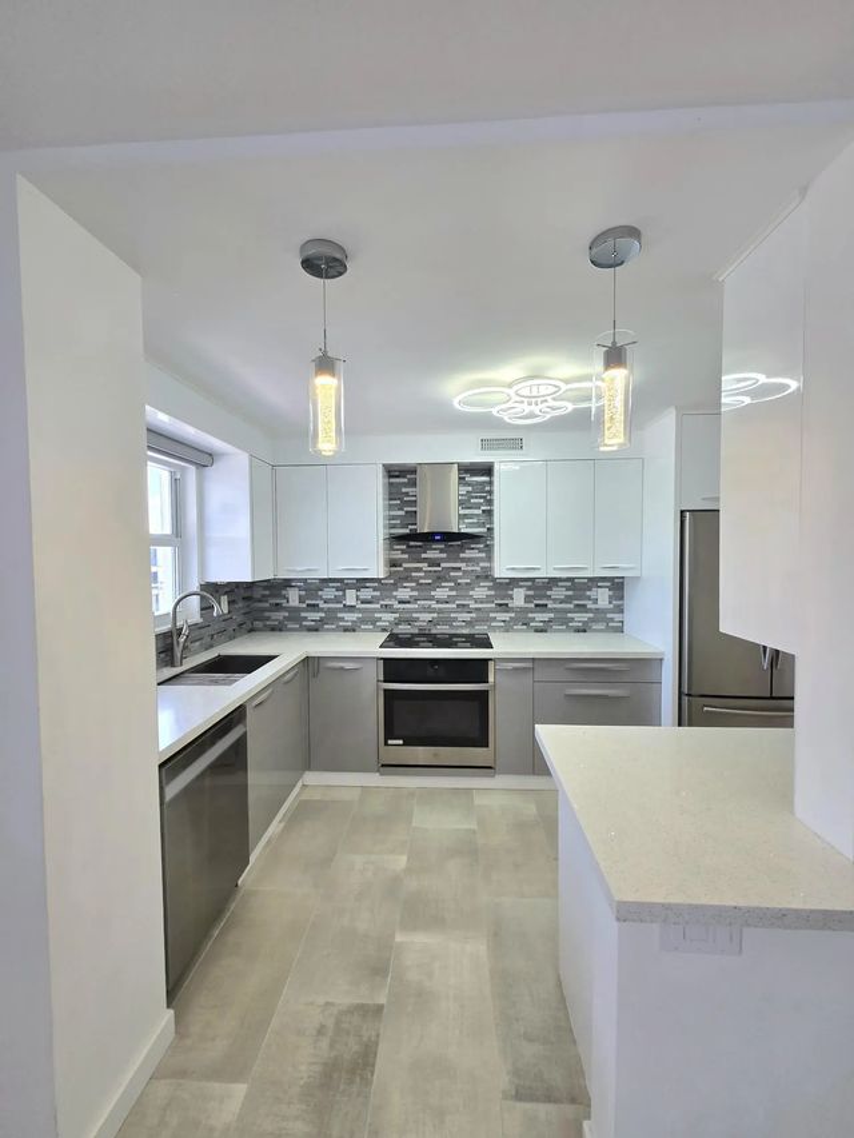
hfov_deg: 89.9
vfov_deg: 106.2
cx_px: 427
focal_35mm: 13
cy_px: 569
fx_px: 428
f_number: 2.2
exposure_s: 1/60.2
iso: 40
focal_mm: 1.7
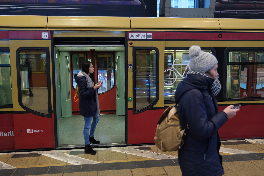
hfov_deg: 55.8
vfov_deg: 38.9
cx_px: 132
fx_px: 249
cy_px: 88
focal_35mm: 34
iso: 2000
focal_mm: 22.7
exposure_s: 1/60
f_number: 2.8
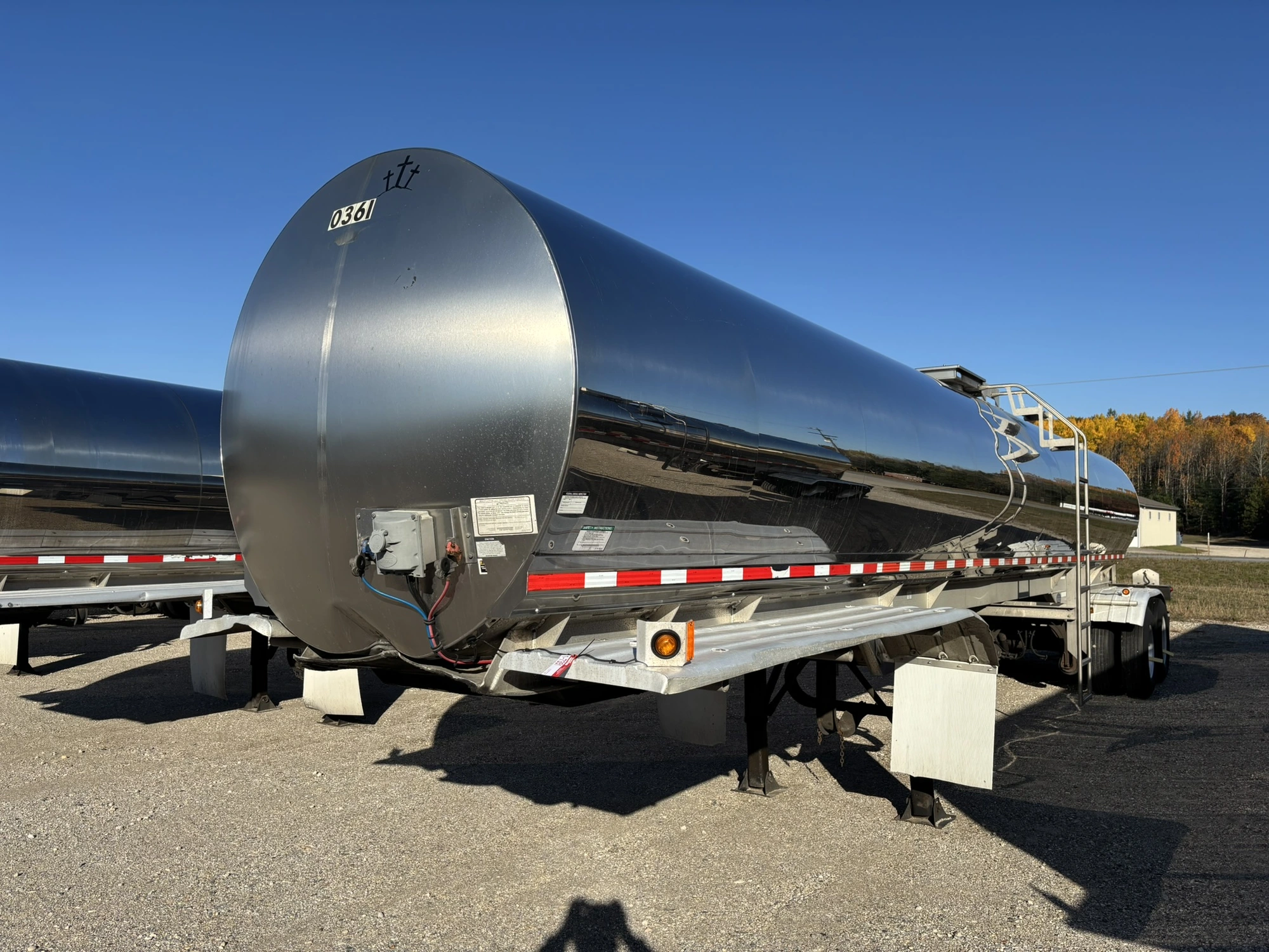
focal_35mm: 26
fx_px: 953
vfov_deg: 53.1
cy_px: 476
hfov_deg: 67.3
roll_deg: -1.3
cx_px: 634
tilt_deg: +1.2
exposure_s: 1/3788
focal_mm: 5.96
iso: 50
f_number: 1.6
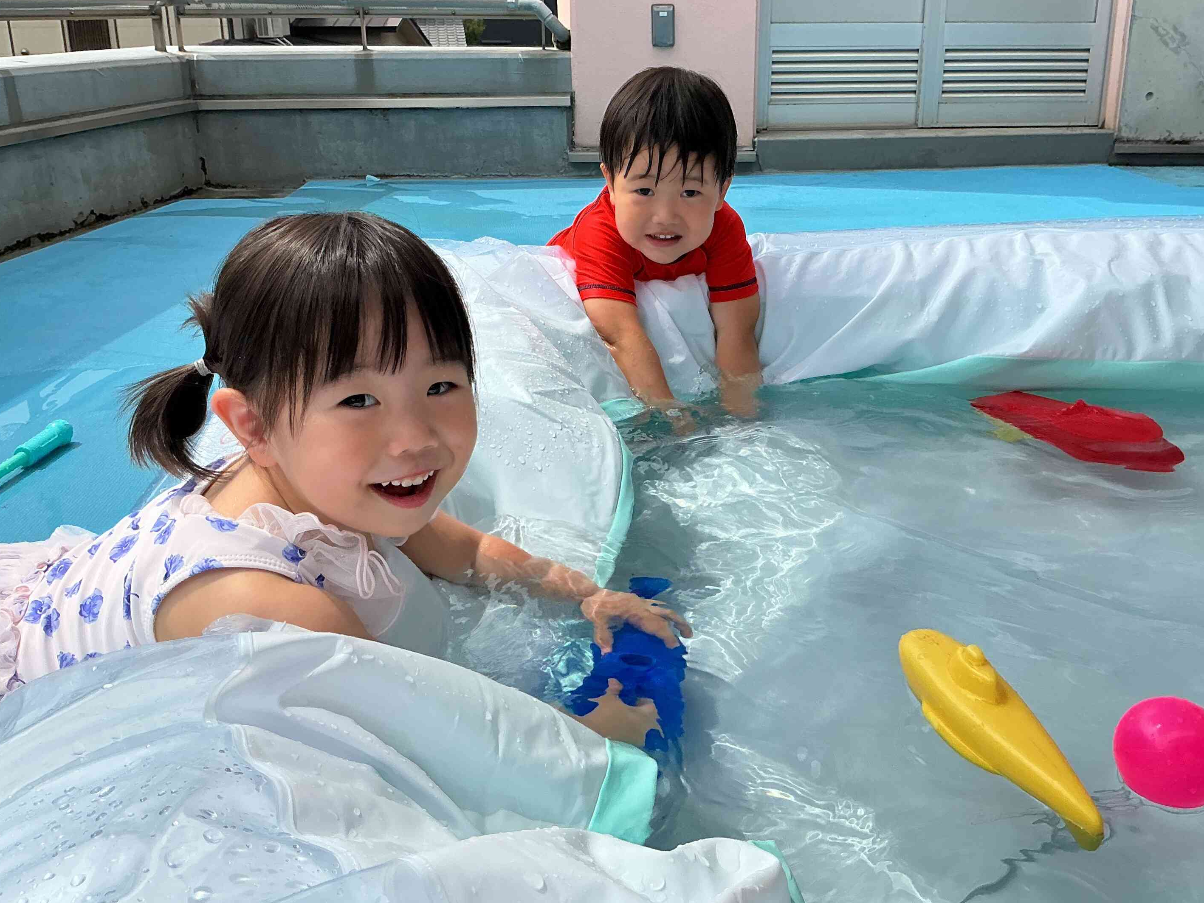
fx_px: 1148
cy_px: 395
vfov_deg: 42.9
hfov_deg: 55.3
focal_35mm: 33
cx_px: 645
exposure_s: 1/1577
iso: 25
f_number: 1.8
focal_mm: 3
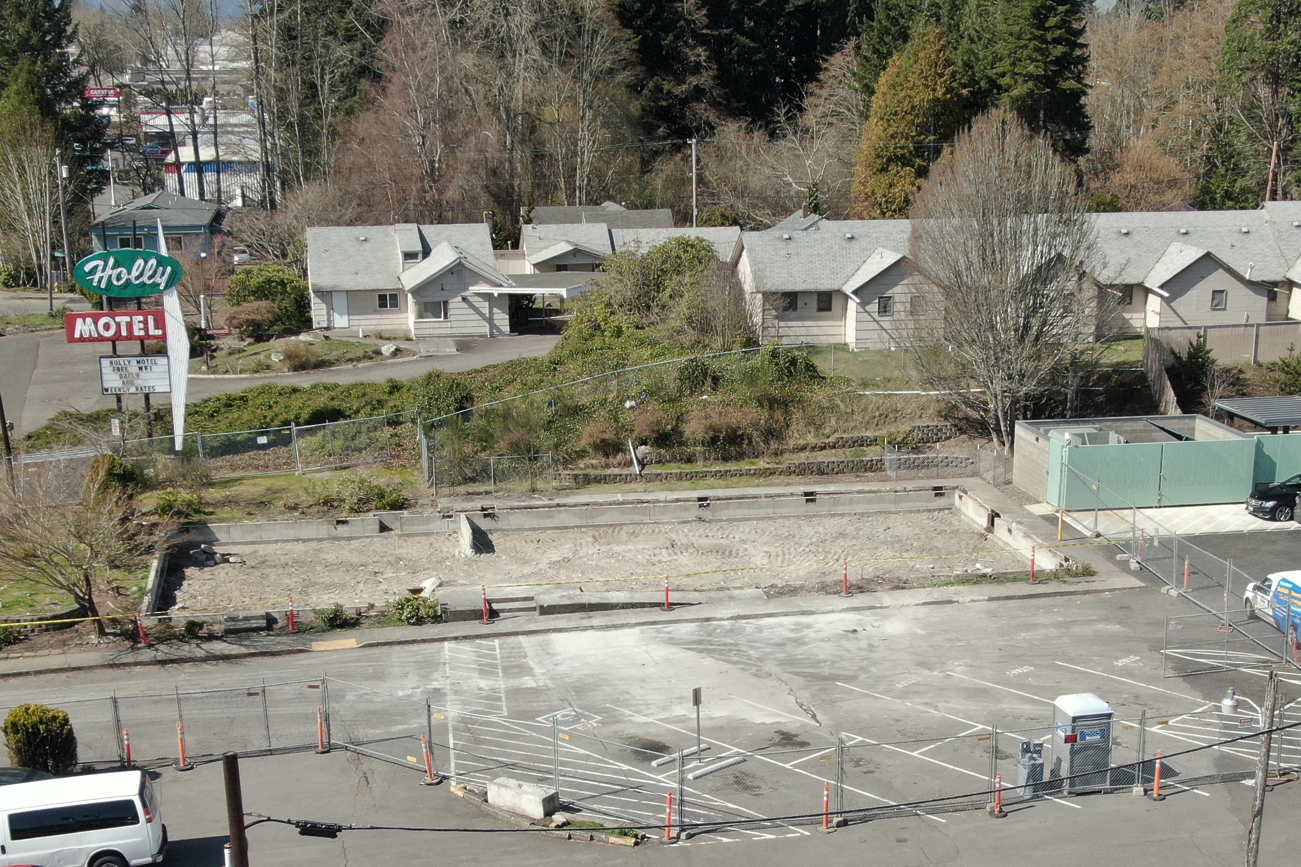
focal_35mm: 57
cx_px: 684
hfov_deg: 35.0
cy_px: 666
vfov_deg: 23.5
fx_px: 2060
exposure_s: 1/240
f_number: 3.3
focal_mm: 5.94
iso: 100
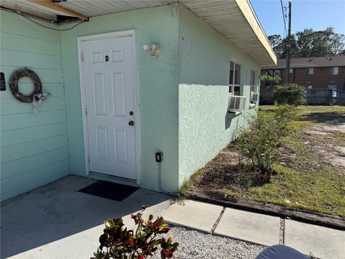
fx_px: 239
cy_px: 130
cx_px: 172
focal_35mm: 24
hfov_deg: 71.6
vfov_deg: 56.8
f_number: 1.78
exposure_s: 1/4950
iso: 80
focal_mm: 6.76
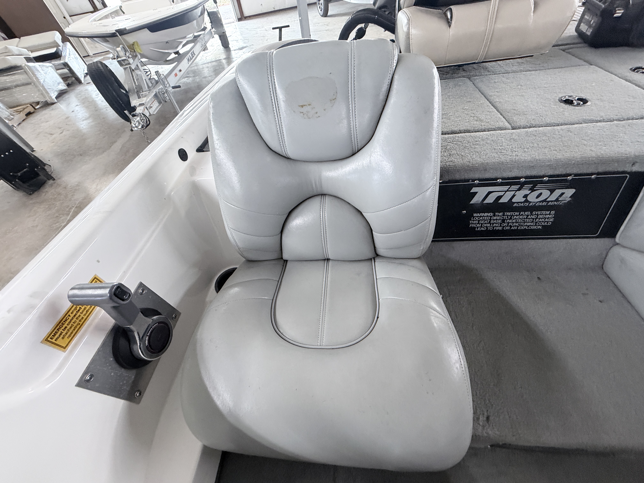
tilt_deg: -49.6
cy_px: 242
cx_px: 322
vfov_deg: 85.7
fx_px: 260
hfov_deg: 102.1
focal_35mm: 14
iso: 400
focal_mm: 2.22
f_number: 2.2
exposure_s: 1/60
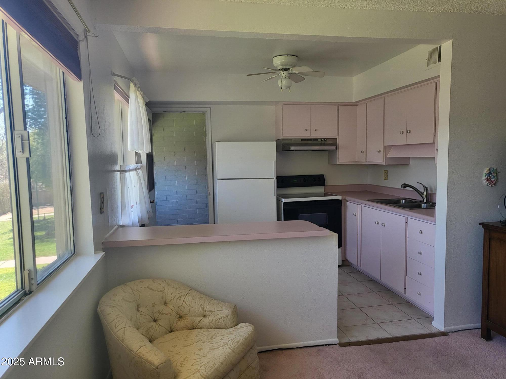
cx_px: 253
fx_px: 380
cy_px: 190
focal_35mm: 26
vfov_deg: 53.1
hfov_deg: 67.3
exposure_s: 1/120
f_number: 1.8
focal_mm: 4.25
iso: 50
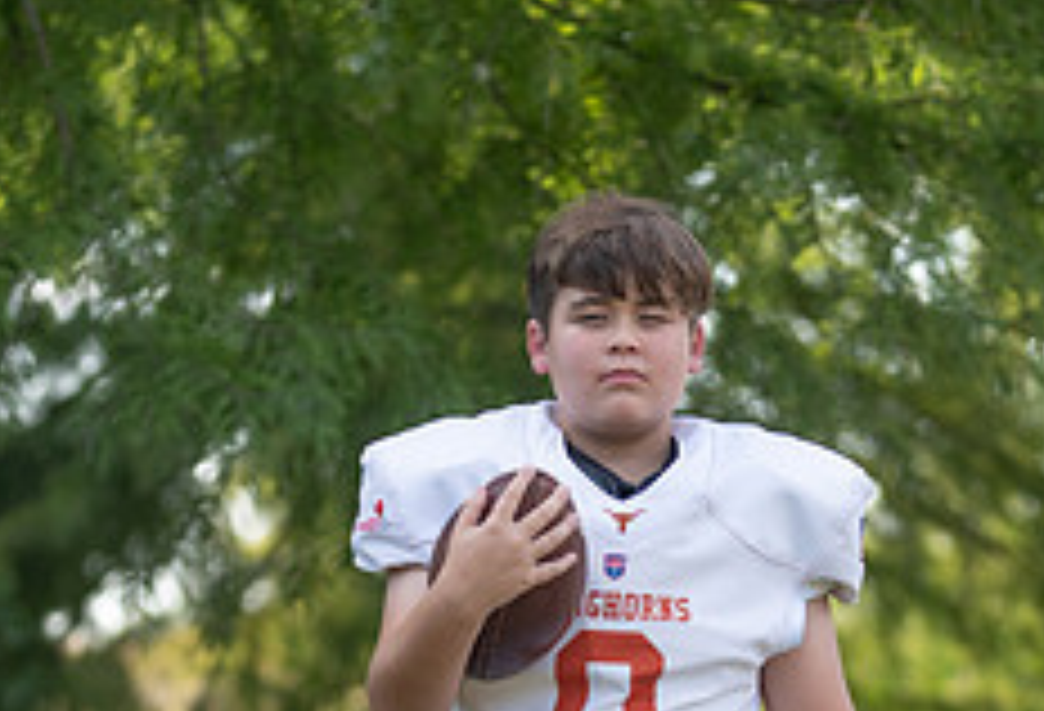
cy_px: 886
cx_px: 667
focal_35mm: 214
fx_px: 6247
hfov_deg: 9.5
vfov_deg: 6.5
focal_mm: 80
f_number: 2.8
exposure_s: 1/400
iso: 100
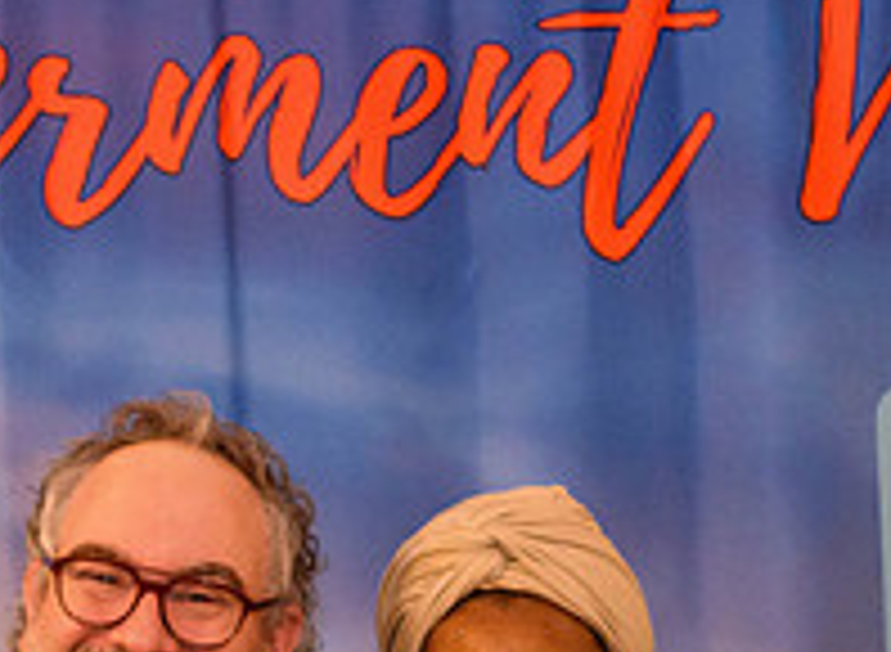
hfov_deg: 15.2
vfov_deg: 10.9
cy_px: 812
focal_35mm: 131
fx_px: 3343
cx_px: 323
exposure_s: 1/60
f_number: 4.2
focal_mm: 28
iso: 1400
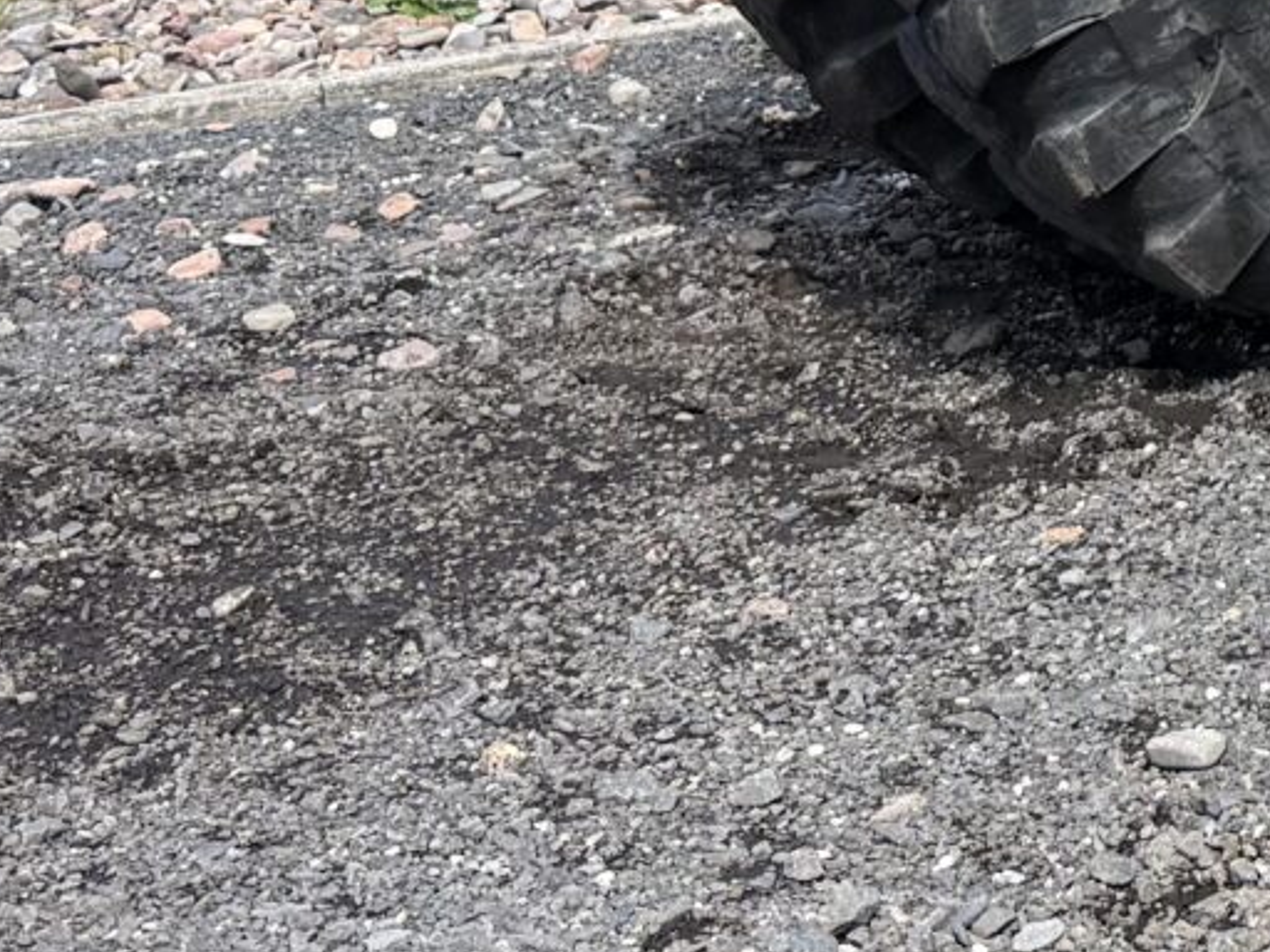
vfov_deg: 11.5
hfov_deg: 14.2
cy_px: -702
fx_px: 4403
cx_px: 2381
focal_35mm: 120
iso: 100
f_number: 1.78
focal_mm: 6.76
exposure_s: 1/1464
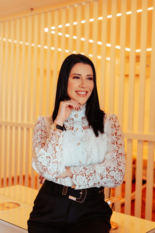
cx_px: 78
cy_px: 116
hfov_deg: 27.0
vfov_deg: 39.6
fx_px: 323
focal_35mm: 50
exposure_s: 1/160
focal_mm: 50
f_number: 2.8
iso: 400
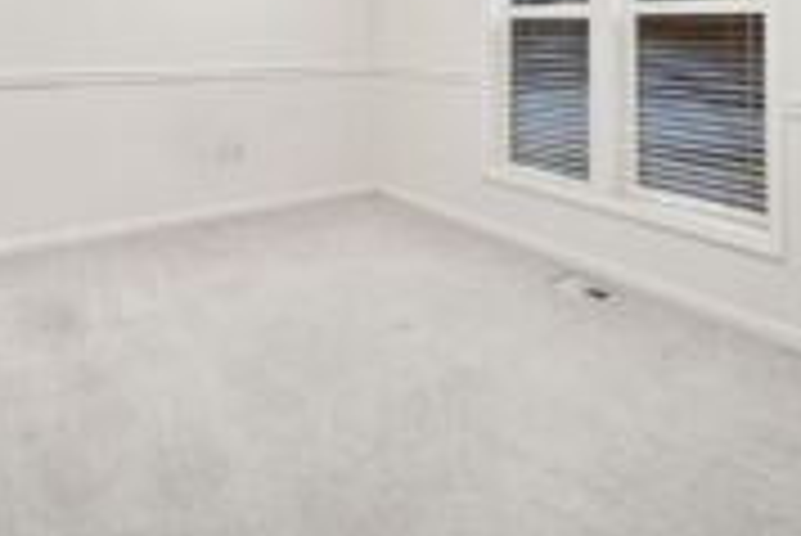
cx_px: 446
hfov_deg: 67.1
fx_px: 601
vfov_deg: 42.7
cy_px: 25
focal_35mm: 27
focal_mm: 12
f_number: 6.3
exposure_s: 1/60
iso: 320
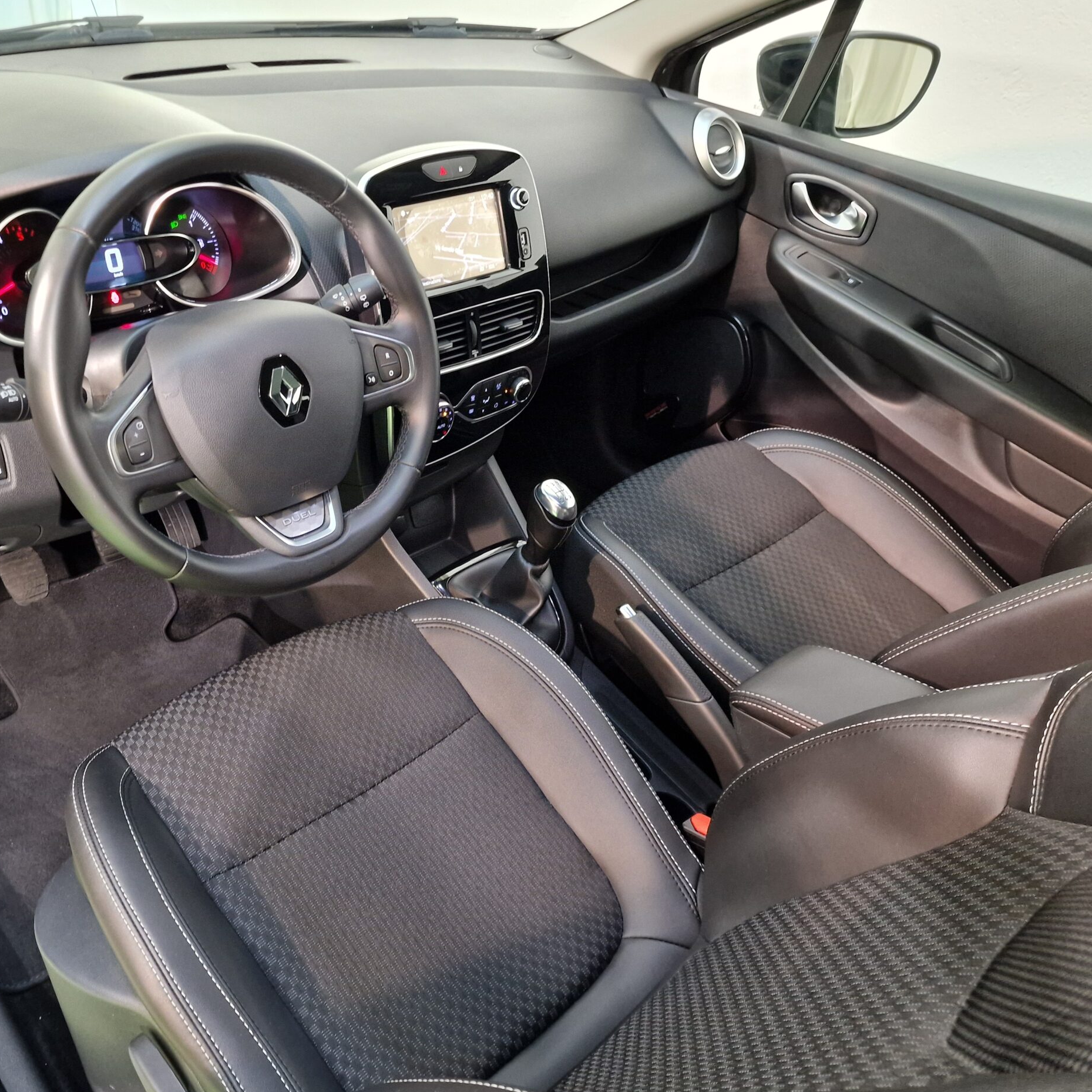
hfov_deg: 56.5
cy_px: 532
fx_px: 999
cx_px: 398
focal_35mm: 28
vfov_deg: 57.3
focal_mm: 6.4
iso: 500
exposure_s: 1/33
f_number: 1.8
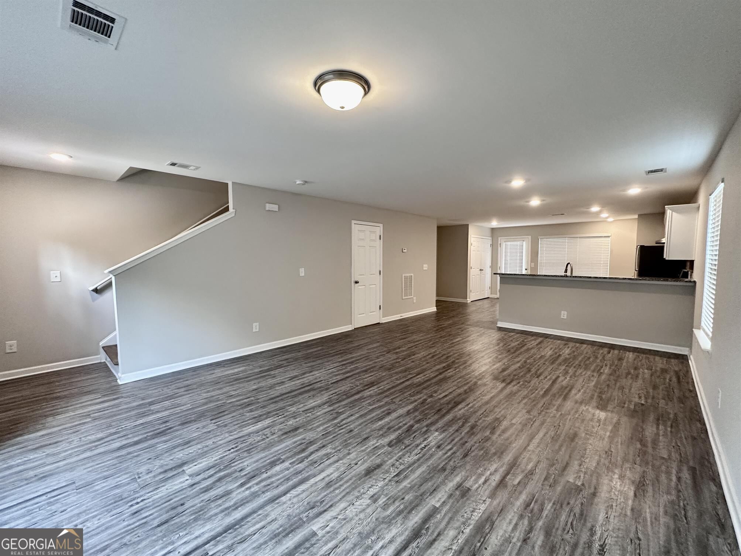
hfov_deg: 102.1
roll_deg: +1.9
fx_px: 300
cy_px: 278
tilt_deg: -3.0
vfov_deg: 85.7
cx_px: 370
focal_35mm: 14
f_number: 2.2
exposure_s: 1/60
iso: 250
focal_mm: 2.22
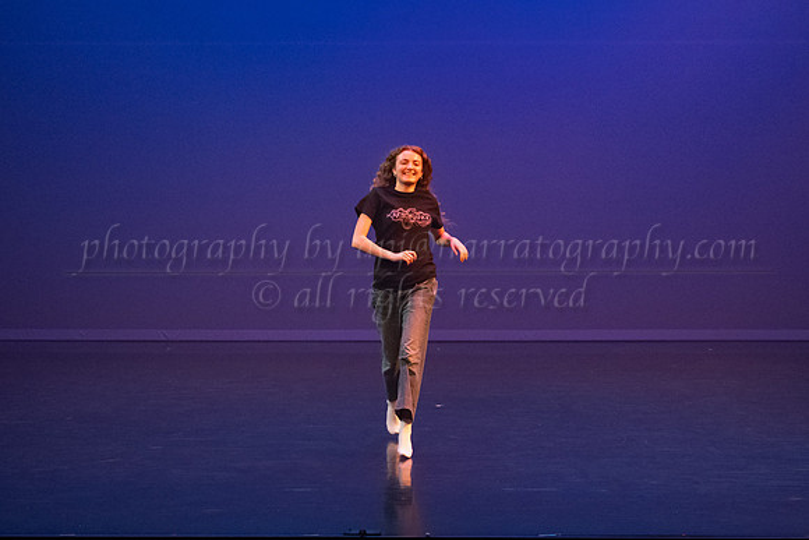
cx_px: 427
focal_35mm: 108
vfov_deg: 12.6
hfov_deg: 18.9
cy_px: 238
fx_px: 2435
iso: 4000
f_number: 4.5
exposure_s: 1/400
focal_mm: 75
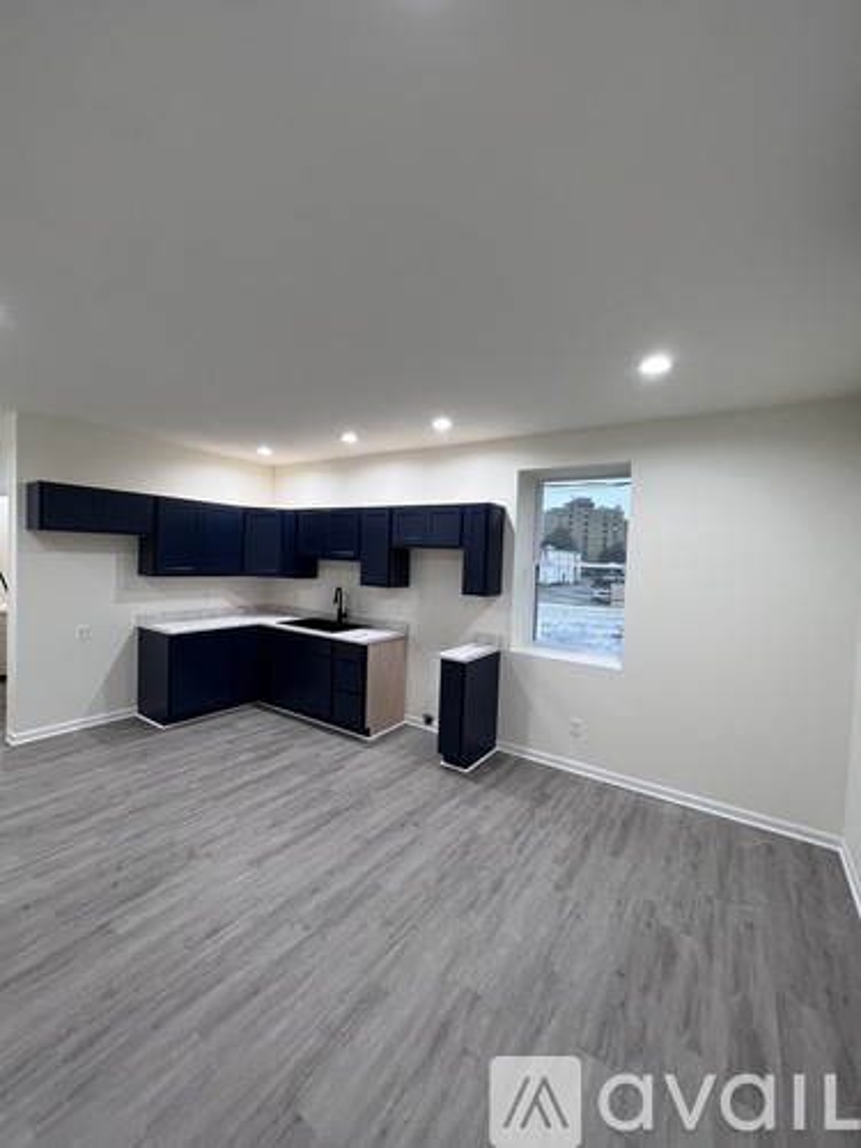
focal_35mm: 13
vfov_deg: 106.2
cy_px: 574
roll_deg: -2.7
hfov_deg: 89.9
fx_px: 431
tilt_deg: -2.5
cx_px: 430
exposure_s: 1/60
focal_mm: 1.57
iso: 125
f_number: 1.8
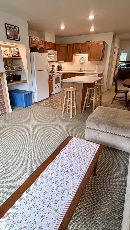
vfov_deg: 83.8
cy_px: 118
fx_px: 129
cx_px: 54
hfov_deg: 53.3
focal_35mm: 21
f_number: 2.2
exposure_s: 1/120
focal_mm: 2.22
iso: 250
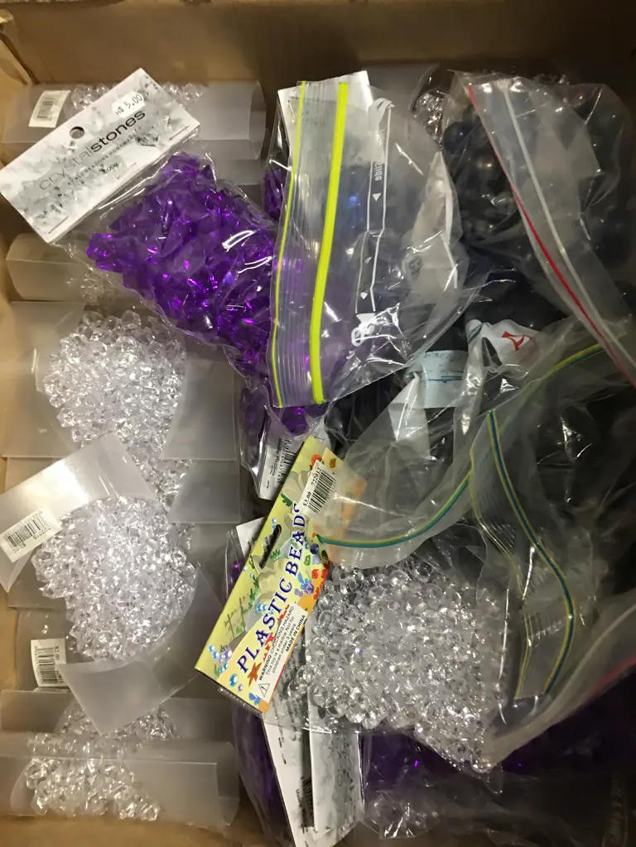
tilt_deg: -80.8
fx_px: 710
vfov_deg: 61.7
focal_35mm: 29
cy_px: 424
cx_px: 318
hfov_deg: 48.2
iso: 80
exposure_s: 1/10
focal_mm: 4.15
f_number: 2.2
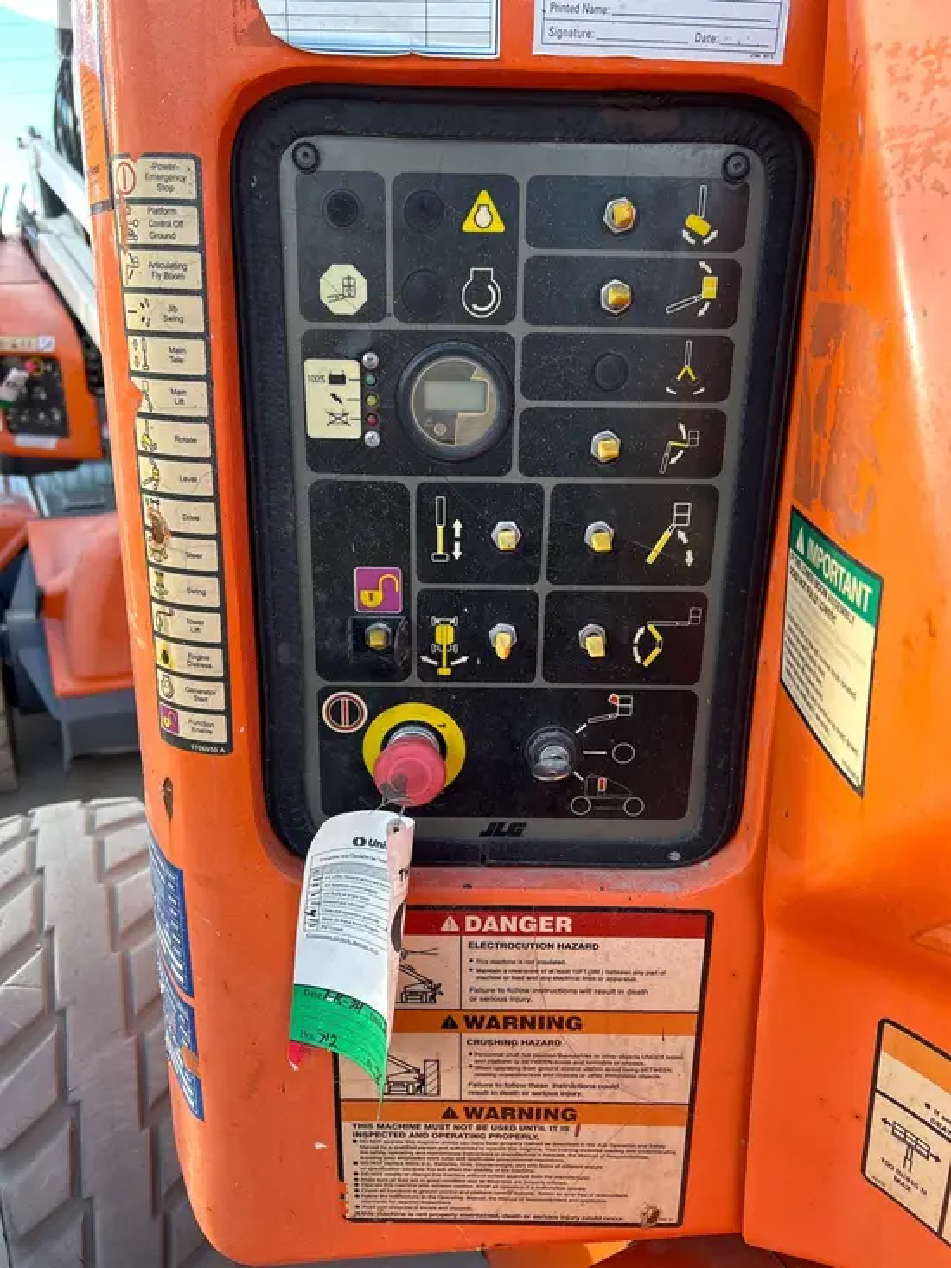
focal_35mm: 26
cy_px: 634
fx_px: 952
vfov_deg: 67.3
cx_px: 476
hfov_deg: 53.1
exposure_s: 1/311
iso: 50
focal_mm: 5.7
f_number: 1.5
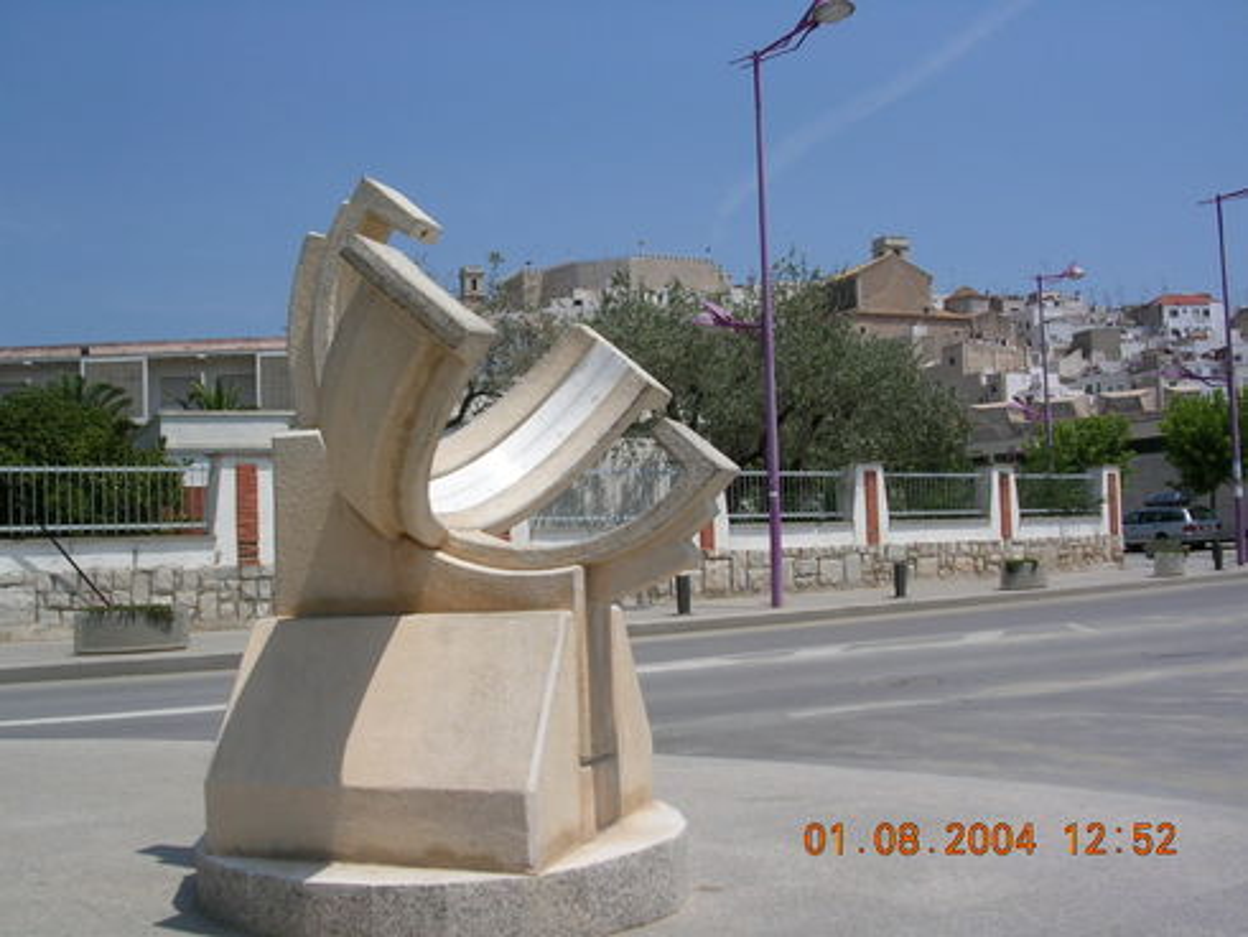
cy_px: 468
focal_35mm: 38
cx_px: 624
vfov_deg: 37.8
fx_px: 1371
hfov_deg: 49.0
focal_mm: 5.8
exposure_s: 1/573
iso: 50
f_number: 5.6
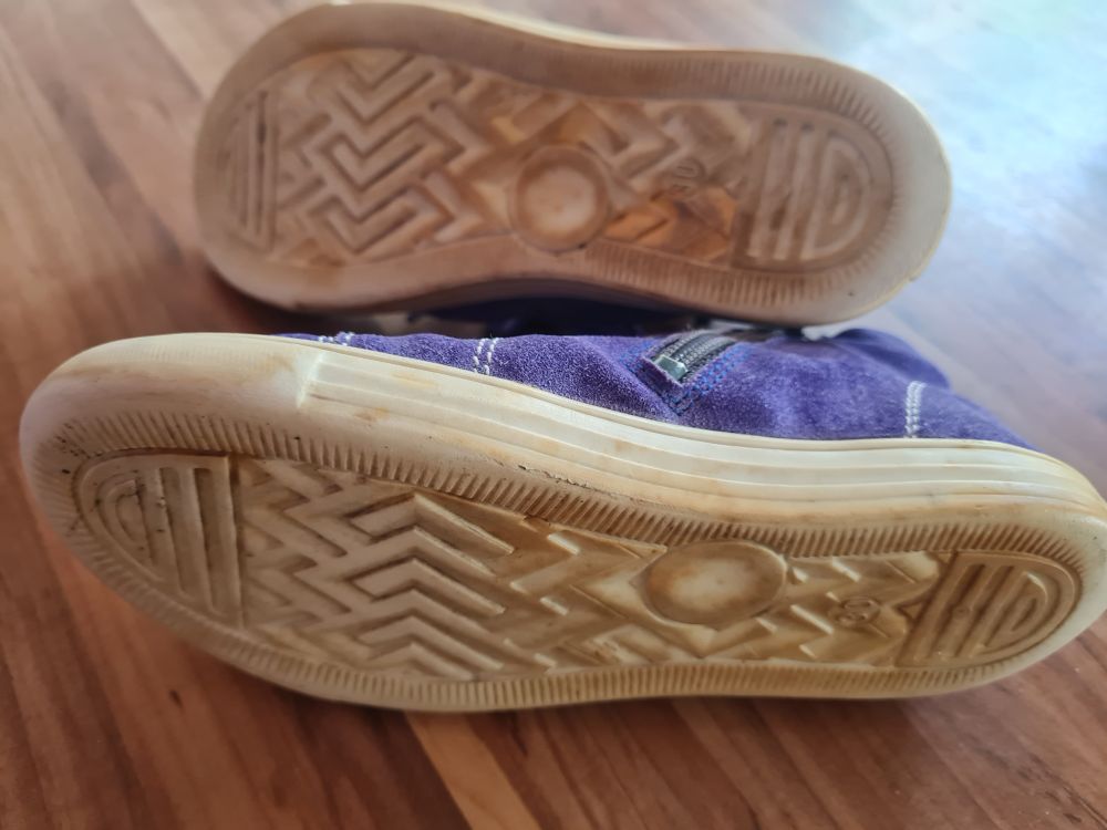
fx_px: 831
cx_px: 554
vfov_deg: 53.1
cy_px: 415
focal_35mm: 26
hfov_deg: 67.3
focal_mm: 5.4
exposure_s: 1/50
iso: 200
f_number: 1.8
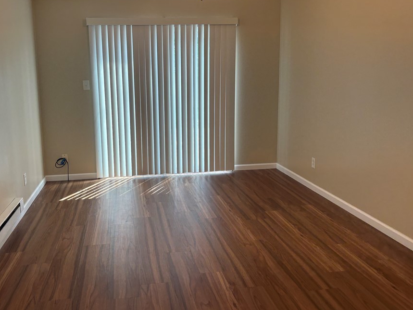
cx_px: 173
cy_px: 133
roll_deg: +1.8
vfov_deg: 45.3
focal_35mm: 31
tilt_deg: -8.9
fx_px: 370
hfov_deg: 58.0
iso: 100
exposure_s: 1/120
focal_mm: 5.96
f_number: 1.6
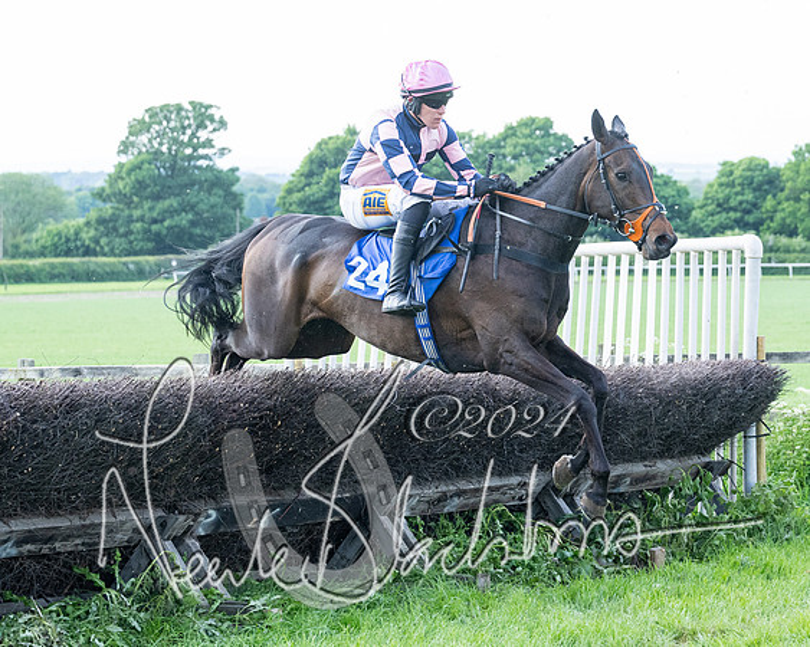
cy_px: 334
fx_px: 3128
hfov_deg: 14.8
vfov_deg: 11.8
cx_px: 412
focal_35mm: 131
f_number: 4
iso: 1000
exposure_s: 1/2000
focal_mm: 70
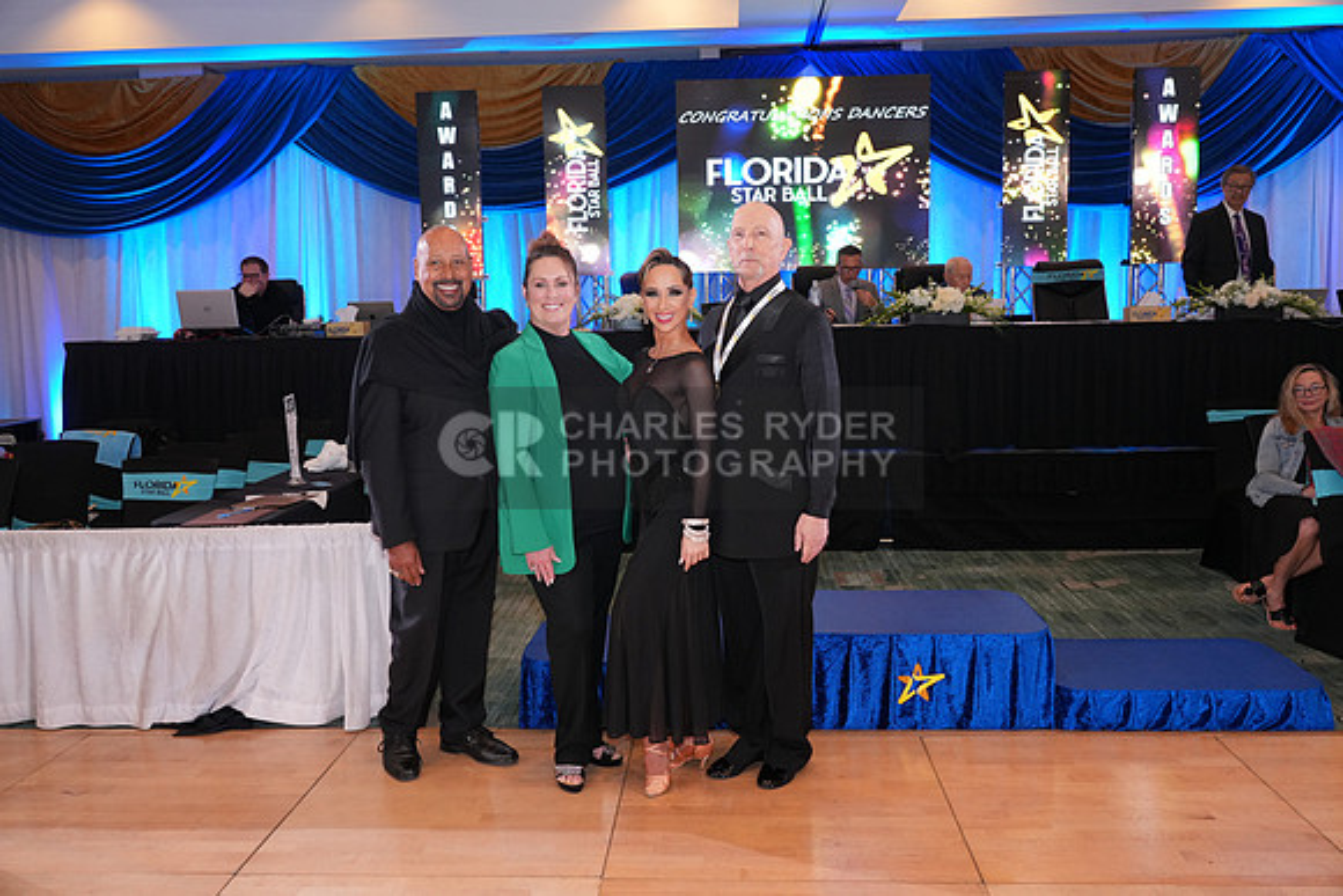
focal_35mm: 29
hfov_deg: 63.6
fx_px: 1082
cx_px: 672
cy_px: 448
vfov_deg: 45.0
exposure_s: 1/200
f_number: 4.5
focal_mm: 29
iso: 2000
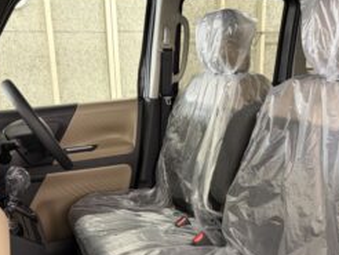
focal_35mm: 37
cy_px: 166
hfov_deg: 50.1
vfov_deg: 38.4
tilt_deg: -15.4
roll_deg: +2.4
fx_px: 363
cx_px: 160
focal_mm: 5.96
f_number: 1.6
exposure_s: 1/50
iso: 160
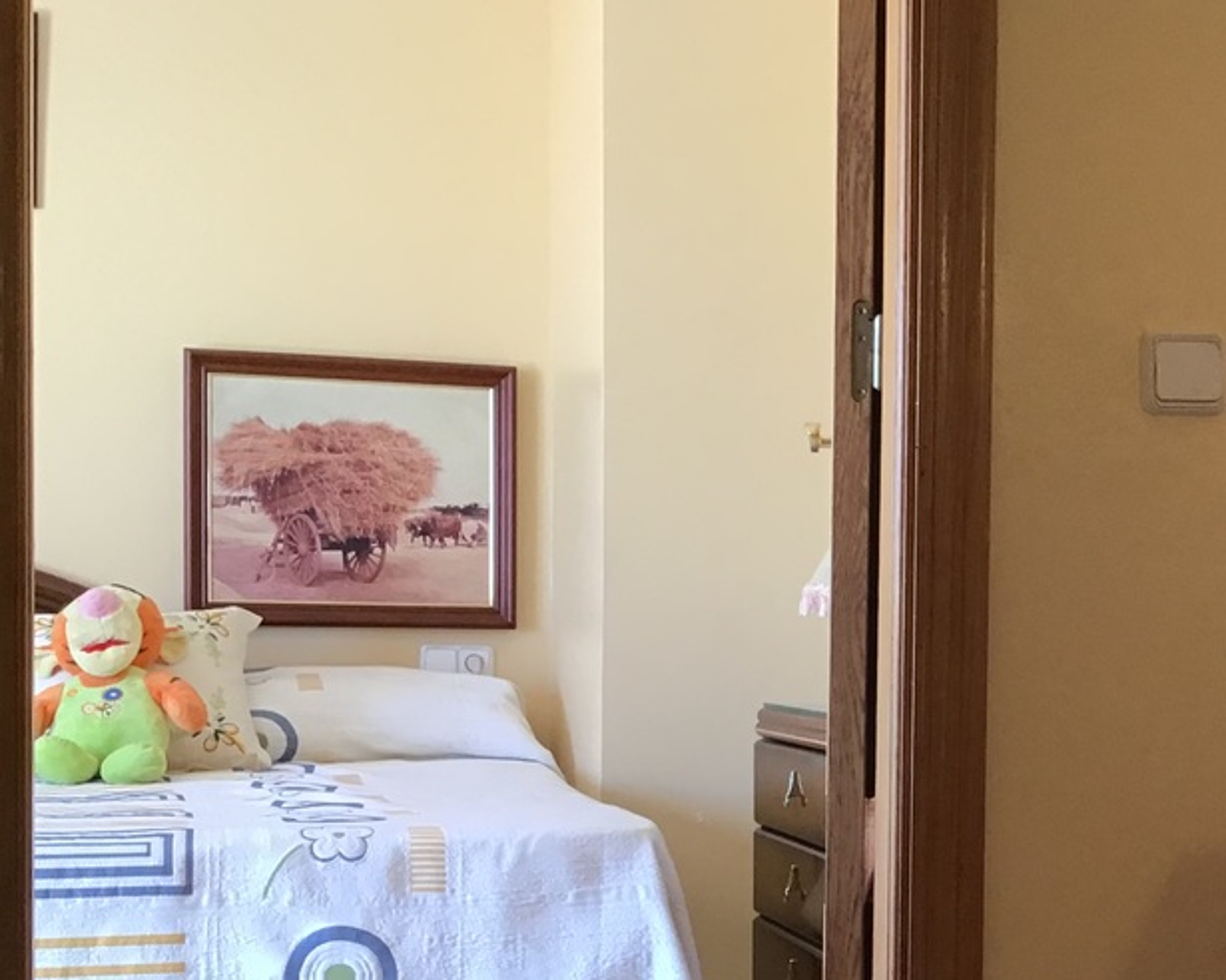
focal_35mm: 64
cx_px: 1102
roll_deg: -0.6
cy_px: 698
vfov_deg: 23.7
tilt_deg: -1.9
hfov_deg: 28.4
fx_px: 2322
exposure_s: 1/33
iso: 64
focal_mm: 3.3
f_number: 2.4
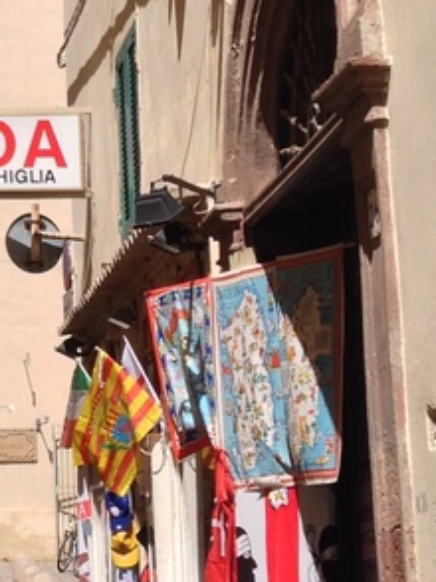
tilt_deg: +11.0
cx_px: -202
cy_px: 109
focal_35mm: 143
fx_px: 2405
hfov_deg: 10.1
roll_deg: +0.8
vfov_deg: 13.7
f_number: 2.4
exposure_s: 1/1534
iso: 50
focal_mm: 4.28
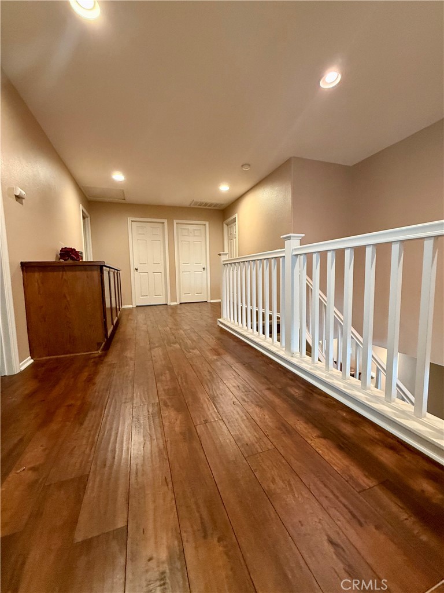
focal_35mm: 14
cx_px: 222
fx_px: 239
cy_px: 296
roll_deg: +0.7
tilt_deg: -4.7
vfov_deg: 102.1
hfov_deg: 85.7
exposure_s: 1/60
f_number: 2.2
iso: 500
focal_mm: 2.22
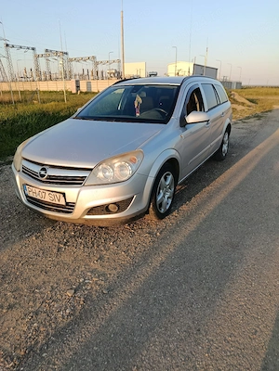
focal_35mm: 24
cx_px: 140
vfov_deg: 71.6
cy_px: 186
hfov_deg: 56.8
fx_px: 258
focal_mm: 5.24
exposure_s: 1/110
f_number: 1.7
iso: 50
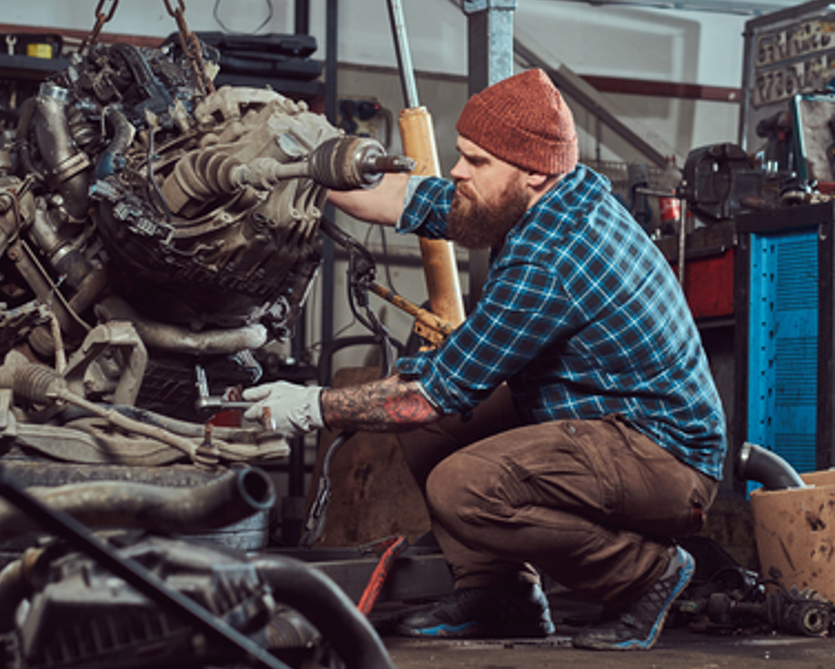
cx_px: 482
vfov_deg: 16.0
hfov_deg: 19.9
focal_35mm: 96
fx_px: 2373
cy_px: 332
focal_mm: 56
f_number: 2.8
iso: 200
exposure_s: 1/180
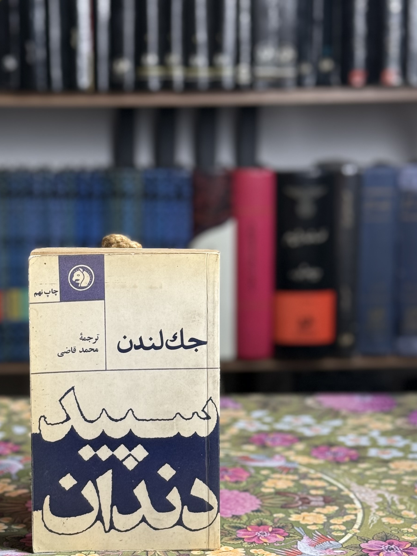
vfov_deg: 24.1
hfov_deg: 18.2
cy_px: 313
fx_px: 1301
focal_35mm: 81
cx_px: 148
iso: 100
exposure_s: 1/100
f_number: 1.78
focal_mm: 6.76
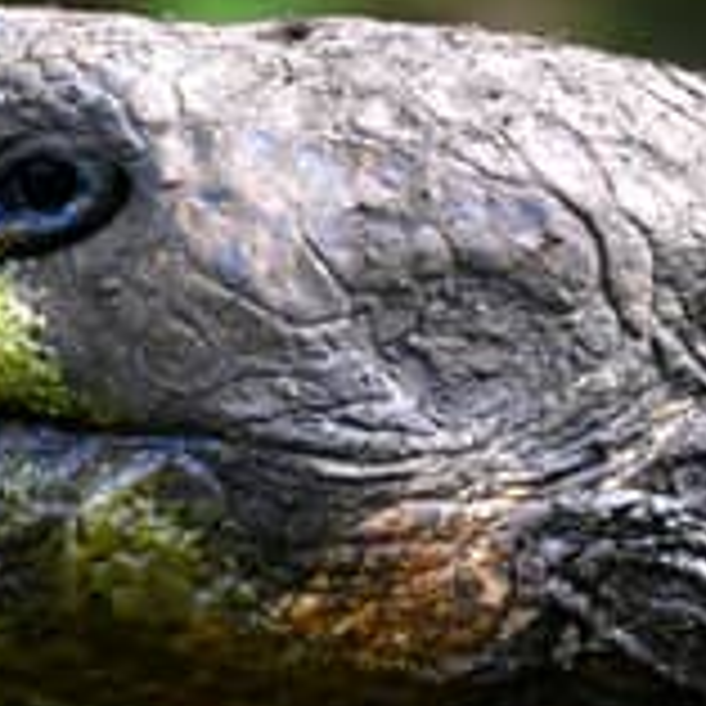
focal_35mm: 868
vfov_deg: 2.0
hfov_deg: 2.0
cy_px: 369
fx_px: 20029
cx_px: 328
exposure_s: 1/400
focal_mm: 400
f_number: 6.3
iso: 400
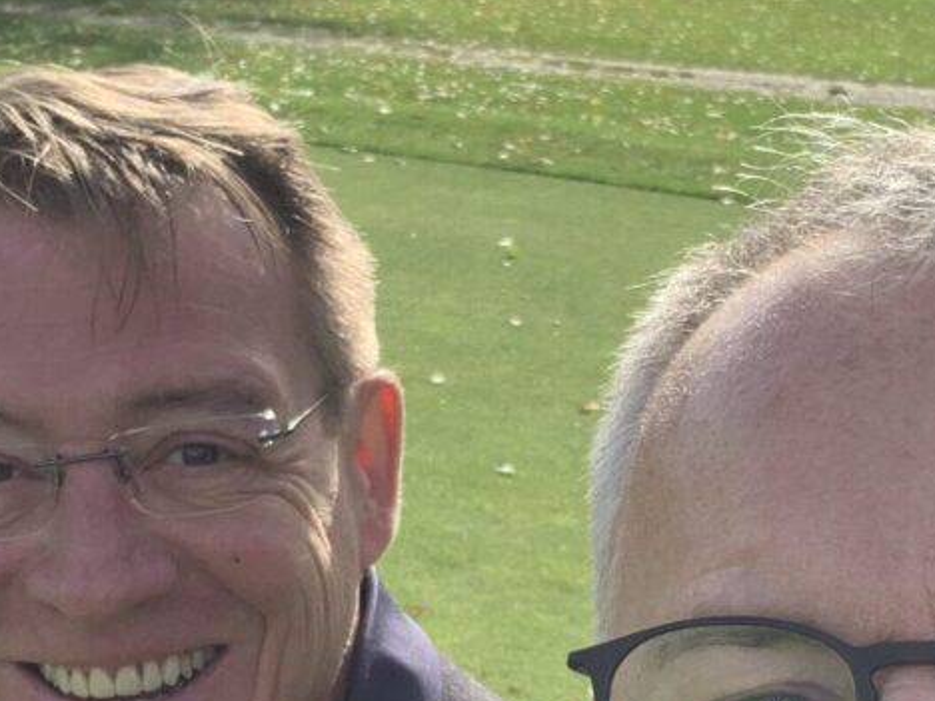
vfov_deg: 20.1
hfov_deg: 27.7
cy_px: 761
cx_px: 565
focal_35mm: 70
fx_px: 1891
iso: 16
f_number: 2.2
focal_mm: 2.87
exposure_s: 1/406
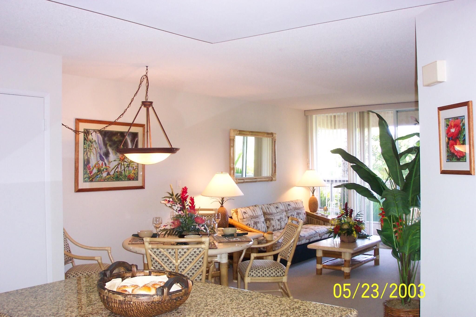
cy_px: 158
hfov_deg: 54.4
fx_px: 463
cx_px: 238
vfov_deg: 37.8
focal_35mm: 35
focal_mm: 7.5
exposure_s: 1/45
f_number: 2.8
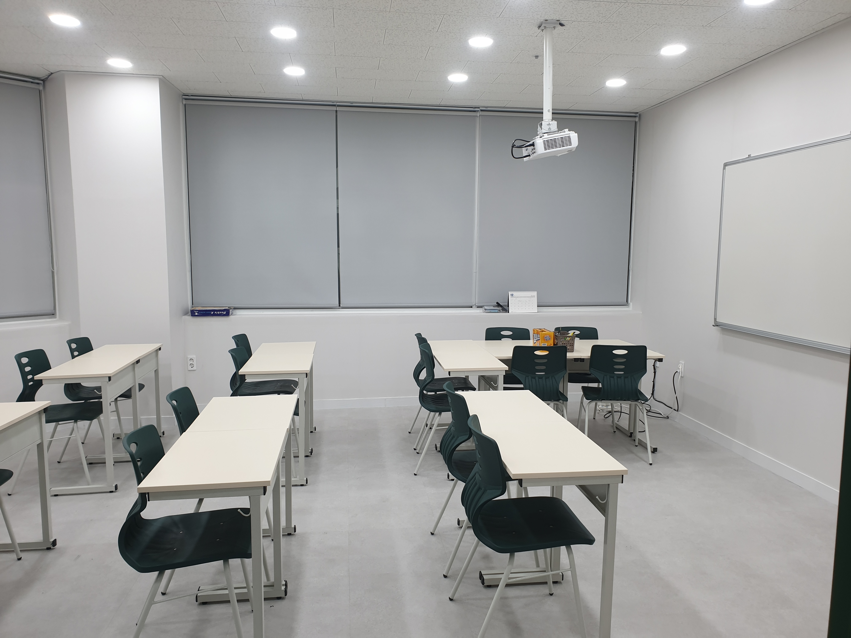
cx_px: 426
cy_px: 319
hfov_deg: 67.3
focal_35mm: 26
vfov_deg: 53.1
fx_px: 639
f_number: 2.4
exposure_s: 1/60
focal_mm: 4.3
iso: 64
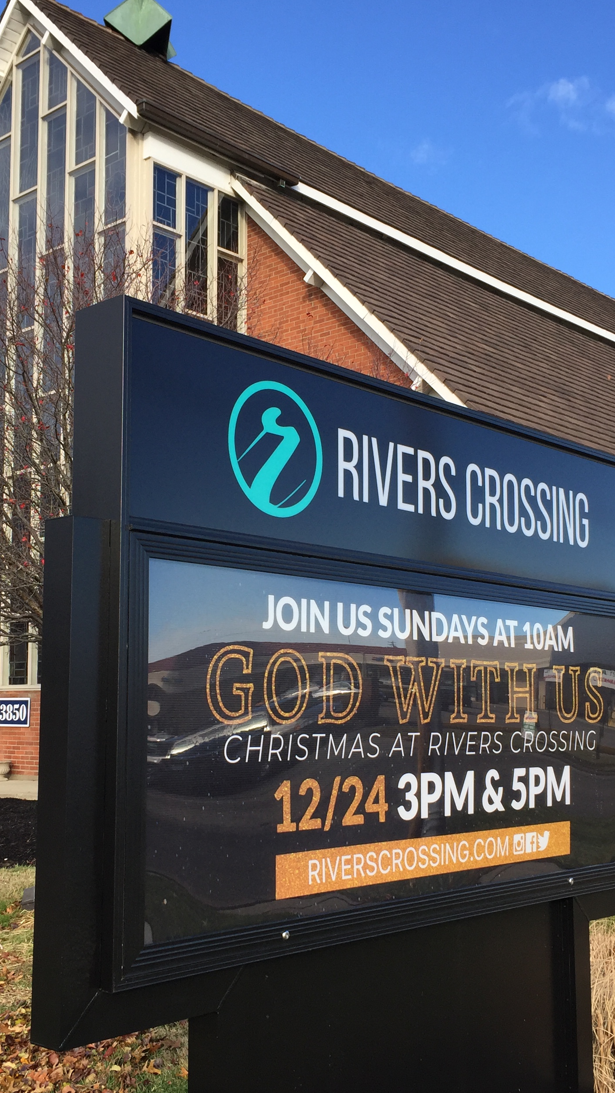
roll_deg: +0.4
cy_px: 598
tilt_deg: +5.5
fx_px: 1188
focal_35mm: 41
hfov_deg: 29.0
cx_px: 282
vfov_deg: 49.3
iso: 32
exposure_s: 1/706
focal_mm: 4.15
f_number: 2.2
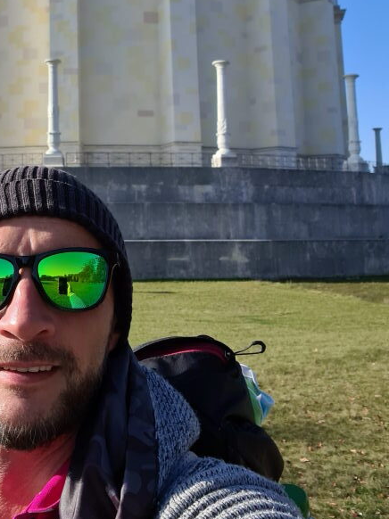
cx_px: 89
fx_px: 660
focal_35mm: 44
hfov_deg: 32.1
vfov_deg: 41.4
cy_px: 118
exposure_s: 1/1116
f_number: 2.2
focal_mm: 3.8
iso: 50
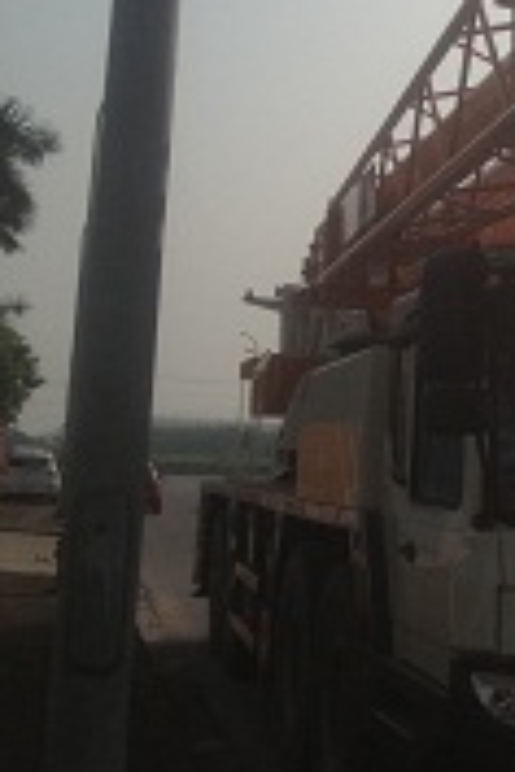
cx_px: 709
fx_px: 1674
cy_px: 297
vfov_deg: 25.9
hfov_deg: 16.3
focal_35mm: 78
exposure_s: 1/4255
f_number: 2.4
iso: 50
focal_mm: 4.28
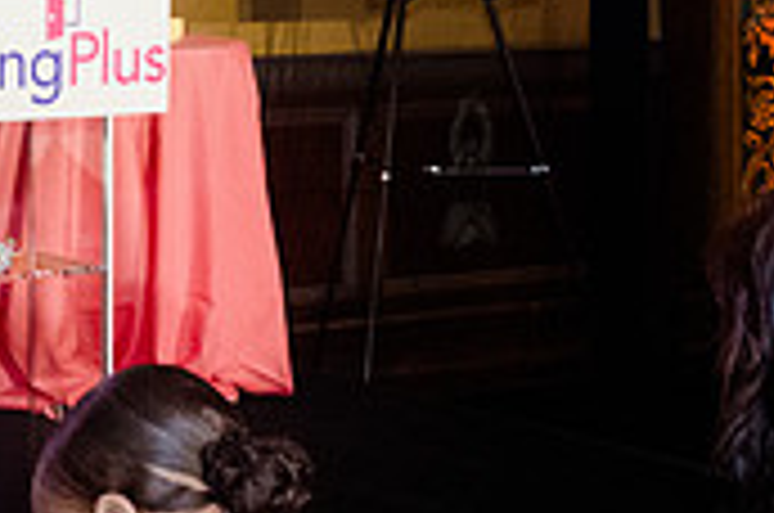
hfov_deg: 14.8
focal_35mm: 134
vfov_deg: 10.0
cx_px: -168
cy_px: -152
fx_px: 2876
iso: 5000
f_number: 4.5
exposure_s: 1/125
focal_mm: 35
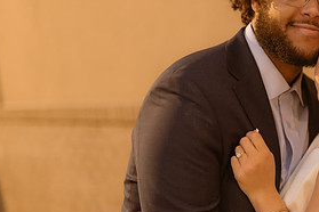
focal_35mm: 104
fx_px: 921
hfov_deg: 19.2
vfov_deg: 13.2
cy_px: 129
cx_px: 303
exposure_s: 1/125
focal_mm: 50
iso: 1000
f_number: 1.4
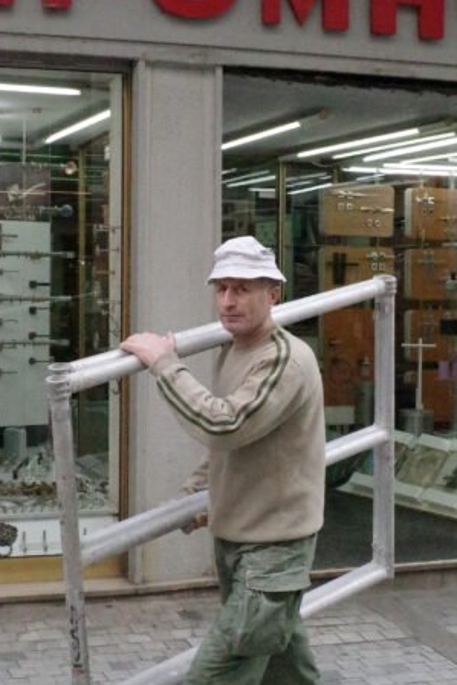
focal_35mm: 64
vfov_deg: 31.3
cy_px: 278
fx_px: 1218
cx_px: 186
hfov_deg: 21.2
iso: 12800
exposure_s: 1/3200
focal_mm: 18.3
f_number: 7.1
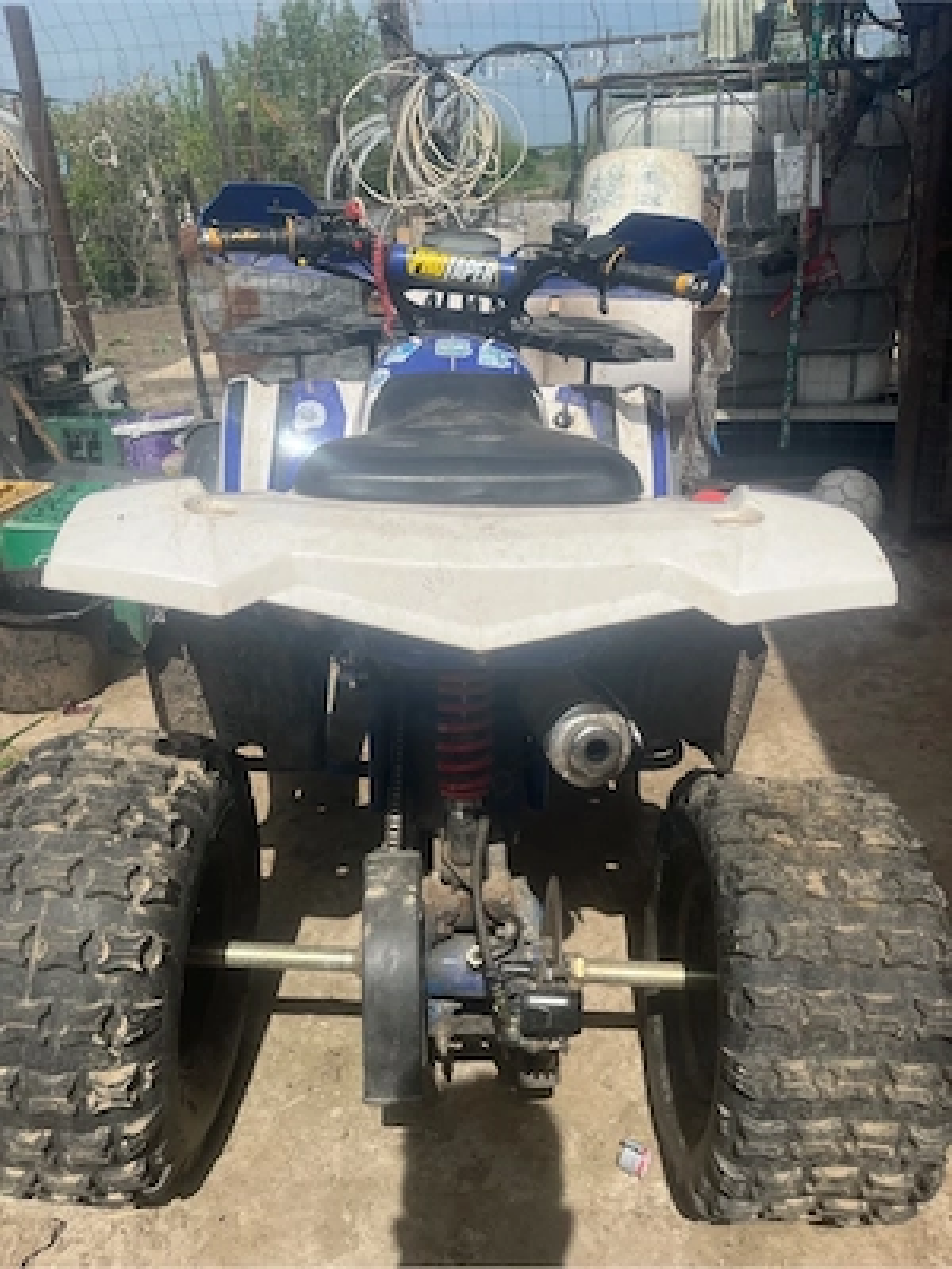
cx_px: 476
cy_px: 634
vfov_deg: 67.3
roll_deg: +5.1
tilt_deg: -25.6
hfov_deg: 53.1
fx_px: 953
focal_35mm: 26
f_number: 1.6
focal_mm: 5.1
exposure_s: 1/6494
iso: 50
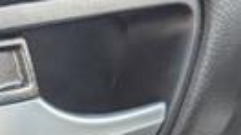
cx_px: -4
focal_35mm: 127
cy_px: 321
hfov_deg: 16.5
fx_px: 811
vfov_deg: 8.7
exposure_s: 1/278
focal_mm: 6.9
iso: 19
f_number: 1.68
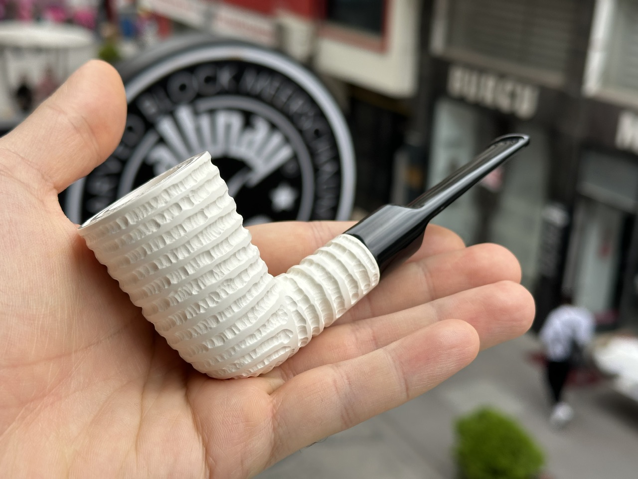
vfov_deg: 30.3
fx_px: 885
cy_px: 240
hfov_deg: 39.7
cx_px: 319
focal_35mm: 48
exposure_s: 1/797
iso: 64
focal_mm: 6.86
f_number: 1.78
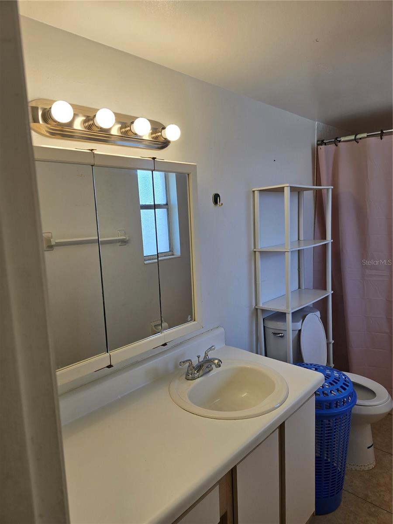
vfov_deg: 73.9
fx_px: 348
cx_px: 196
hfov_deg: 58.9
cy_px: 262
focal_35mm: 23
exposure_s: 1/120
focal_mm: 6.3
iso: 20
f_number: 1.7
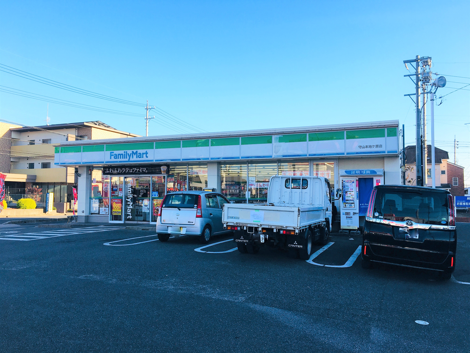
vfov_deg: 48.2
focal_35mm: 29
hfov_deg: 61.7
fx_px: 394
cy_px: 176
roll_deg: -0.4
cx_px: 235
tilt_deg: +2.2
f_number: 2.2
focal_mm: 4.15
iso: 25
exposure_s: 1/530
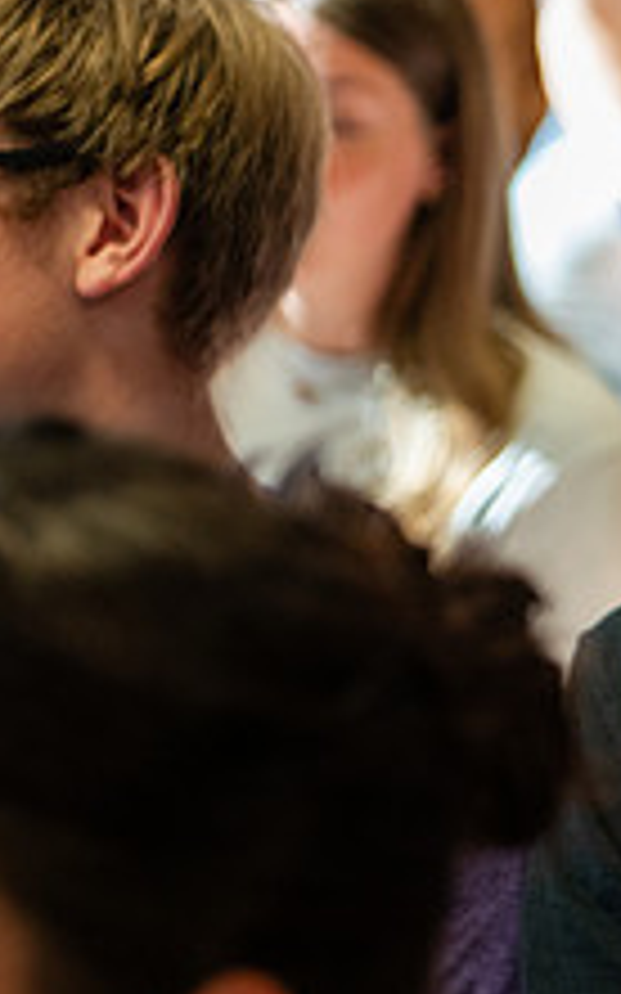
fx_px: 5067
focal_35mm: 187
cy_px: 376
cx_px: 1084
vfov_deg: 11.2
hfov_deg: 6.9
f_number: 3.2
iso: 1000
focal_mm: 70
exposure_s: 1/250
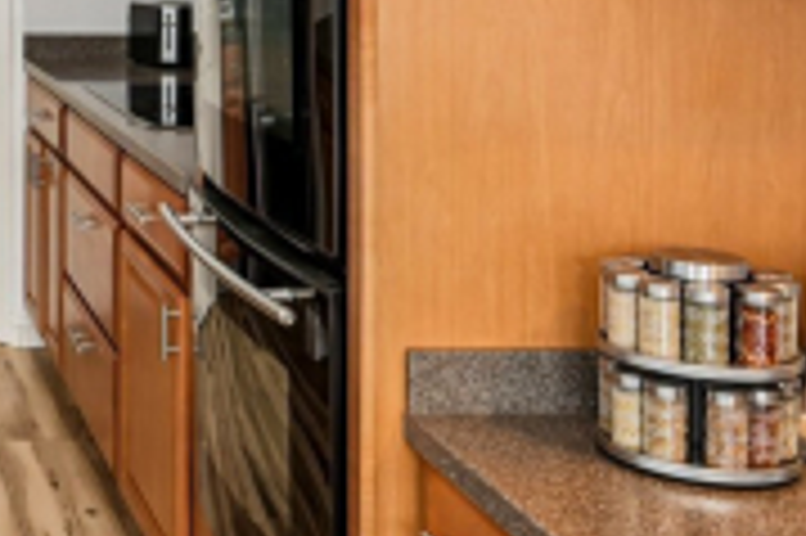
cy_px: -113
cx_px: -158
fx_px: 1499
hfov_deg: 26.7
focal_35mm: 67
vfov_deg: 19.1
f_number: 8
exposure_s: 1/15
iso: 360
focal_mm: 16
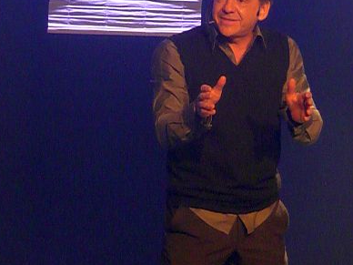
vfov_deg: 2.6
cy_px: 88
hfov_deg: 3.4
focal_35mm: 578
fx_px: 5894
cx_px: 234
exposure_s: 1/40
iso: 800
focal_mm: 47
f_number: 4.9
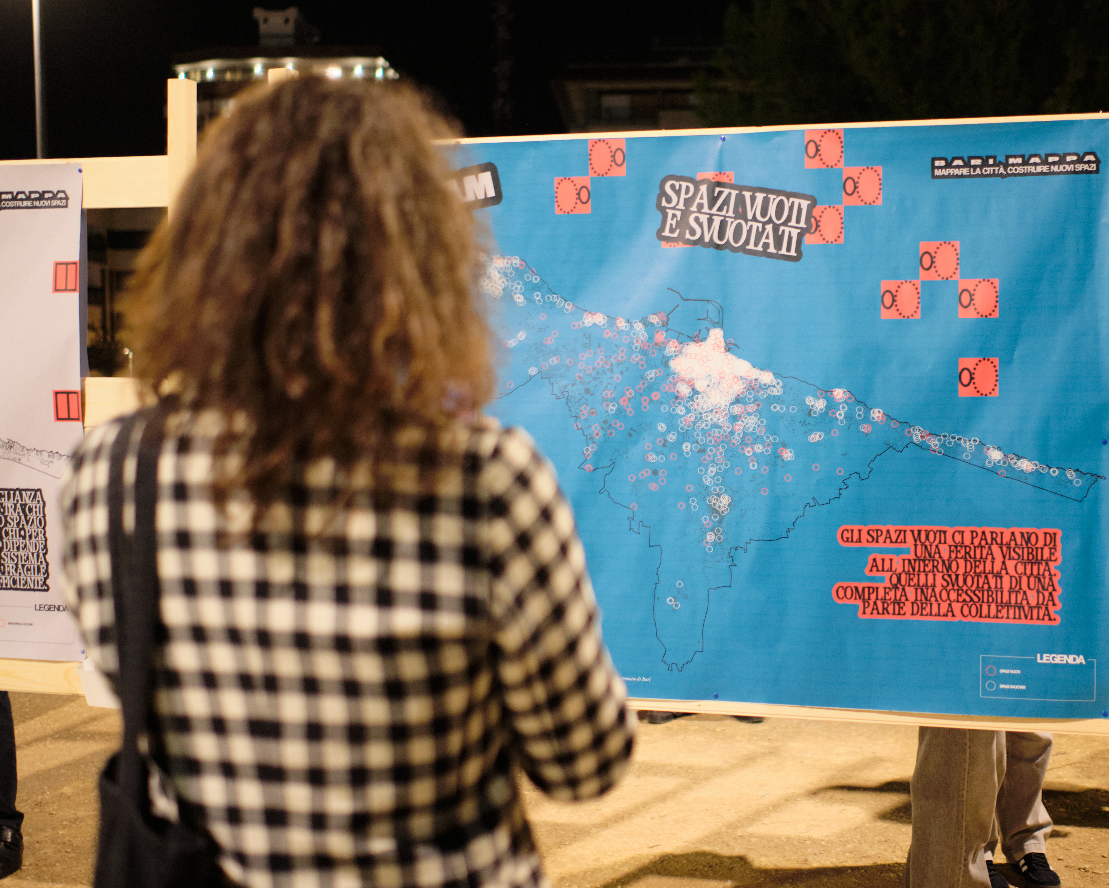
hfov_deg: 42.7
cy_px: 417
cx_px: 668
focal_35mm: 43
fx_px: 1411
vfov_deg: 34.9
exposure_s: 1/30
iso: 800
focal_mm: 23
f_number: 1.4
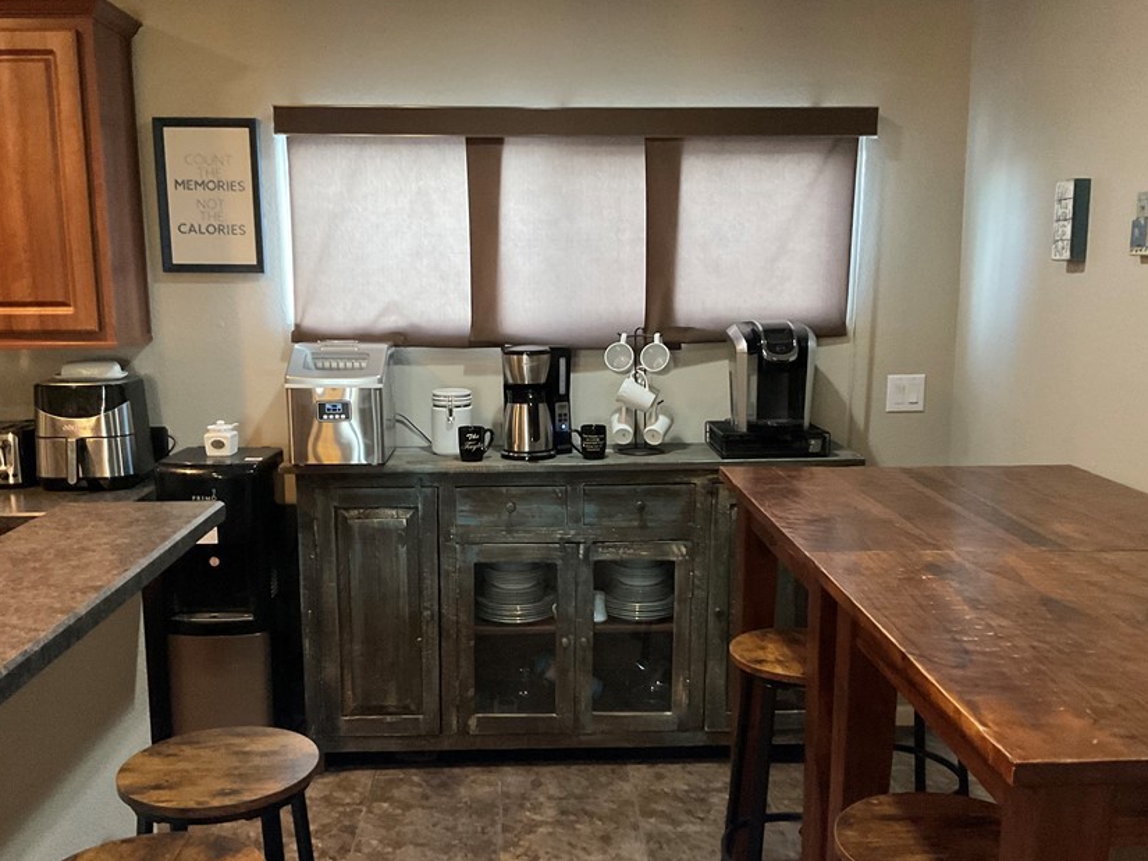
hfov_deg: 51.3
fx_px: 1194
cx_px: 564
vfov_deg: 39.6
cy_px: 491
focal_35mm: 36
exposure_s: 1/30
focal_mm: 3
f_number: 1.8
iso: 400
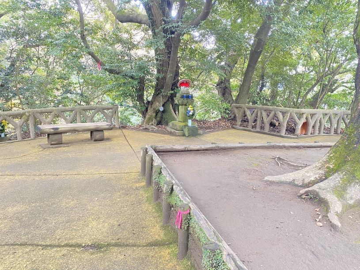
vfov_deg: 53.1
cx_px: 180
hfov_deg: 67.3
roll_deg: -1.0
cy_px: 135
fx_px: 270
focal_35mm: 26
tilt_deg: -9.6
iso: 320
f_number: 1.8
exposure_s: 1/60
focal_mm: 4.25
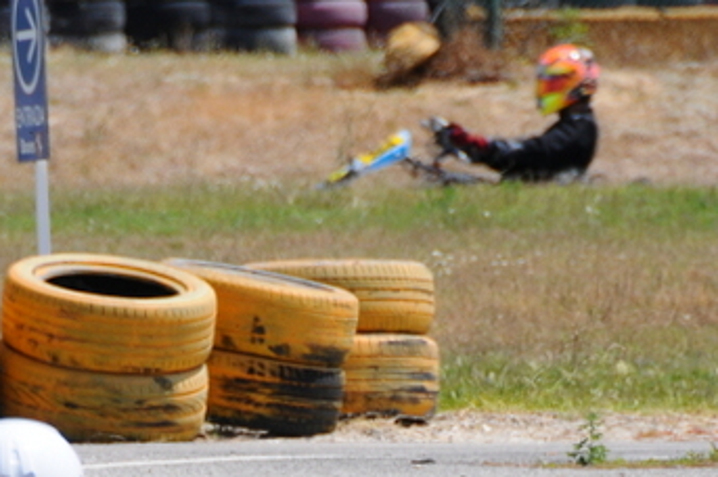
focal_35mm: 896
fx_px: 17853
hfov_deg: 2.3
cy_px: 663
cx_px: 190
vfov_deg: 1.5
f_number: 5.6
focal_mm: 200
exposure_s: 1/2000
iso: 400
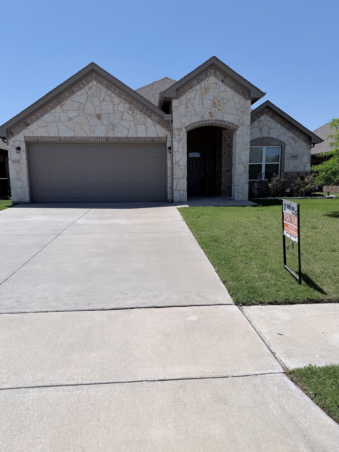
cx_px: 174
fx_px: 326
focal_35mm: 25
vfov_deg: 69.4
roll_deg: -0.3
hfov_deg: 54.9
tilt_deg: -7.1
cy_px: 232
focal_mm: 6.76
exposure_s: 1/9091
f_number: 1.78
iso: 80
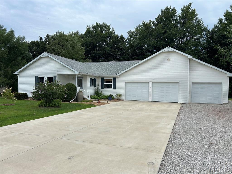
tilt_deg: +0.0
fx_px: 174
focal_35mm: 26
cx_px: 116
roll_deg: -0.2
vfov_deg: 53.1
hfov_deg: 67.3
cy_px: 87
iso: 50
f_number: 1.5
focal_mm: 5.7
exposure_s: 1/1431
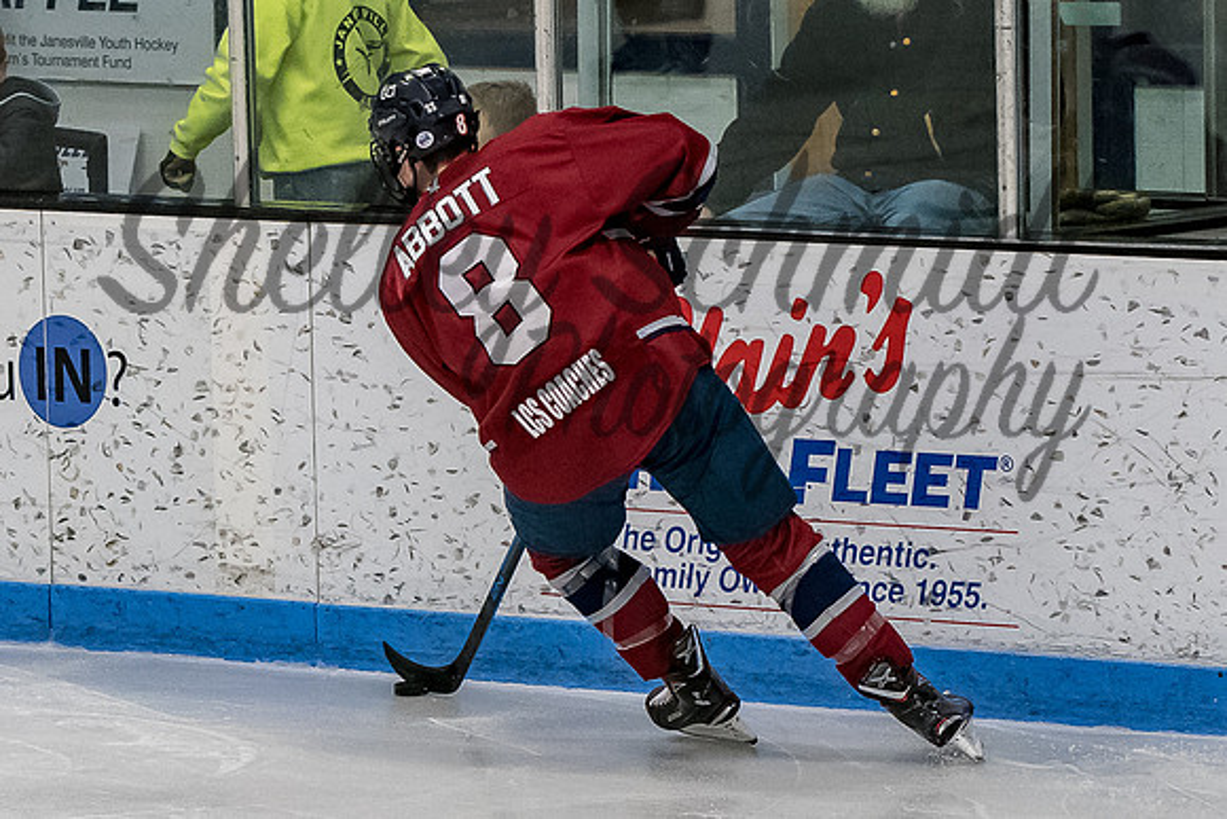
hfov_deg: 6.9
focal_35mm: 299
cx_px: 528
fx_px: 10203
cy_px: 377
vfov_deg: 4.6
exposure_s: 1/800
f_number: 4
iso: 4000
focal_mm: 95
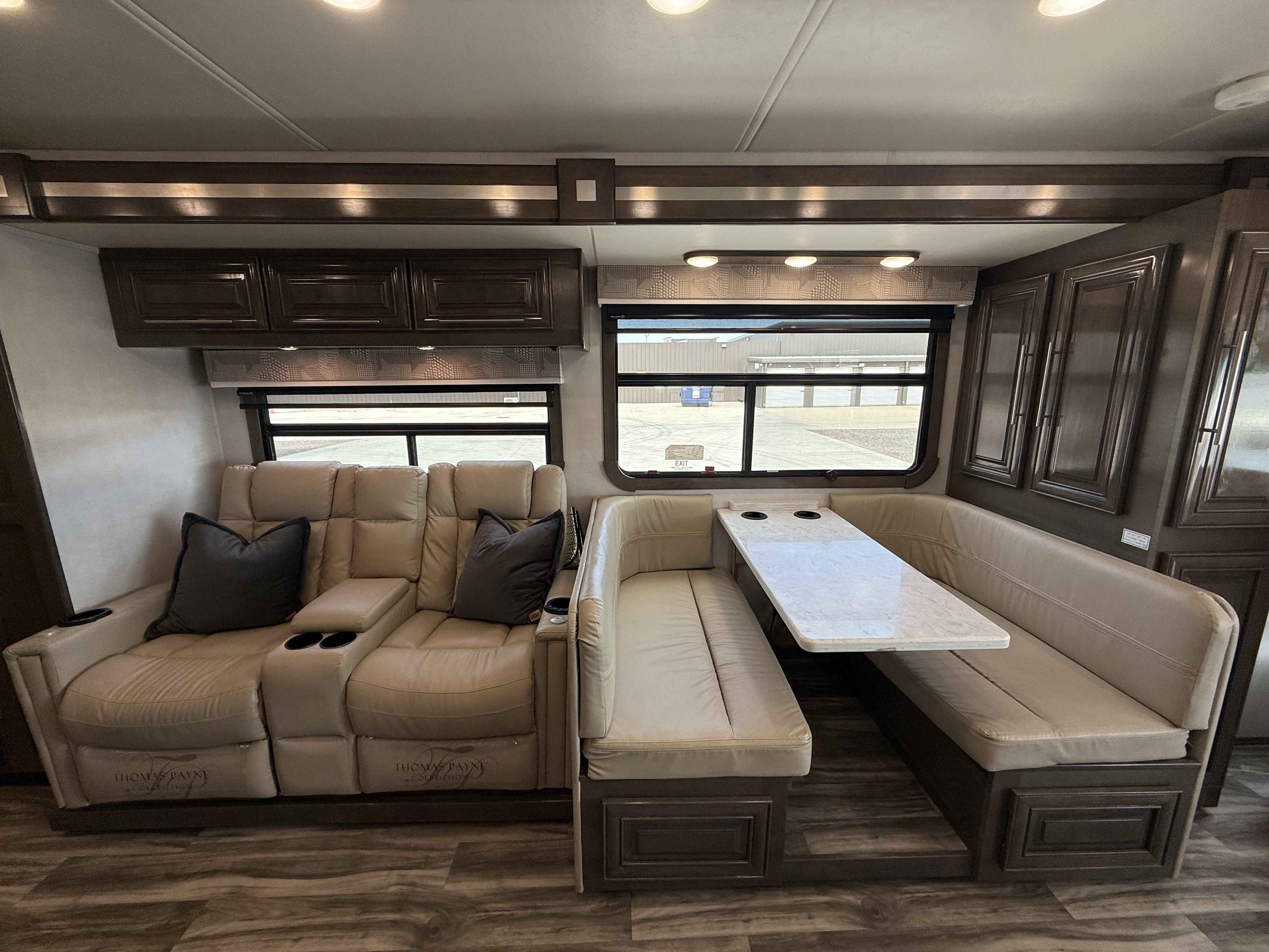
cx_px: 634
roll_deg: +0.6
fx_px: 513
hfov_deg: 102.1
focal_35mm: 14
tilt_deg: -11.0
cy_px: 476
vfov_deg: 85.7
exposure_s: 1/99
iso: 64
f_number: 2.2
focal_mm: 2.22
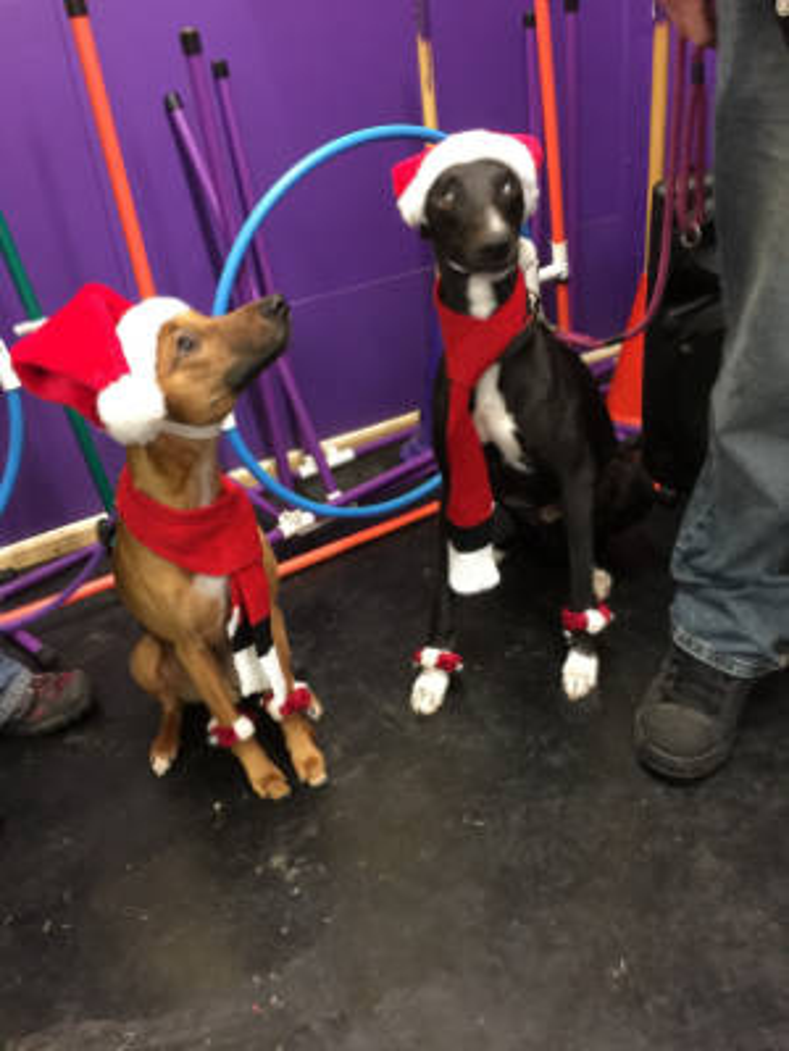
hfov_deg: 48.2
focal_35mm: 29
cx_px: 394
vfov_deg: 61.7
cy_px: 526
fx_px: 881
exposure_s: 1/8
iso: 125
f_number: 2.2
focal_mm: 4.2
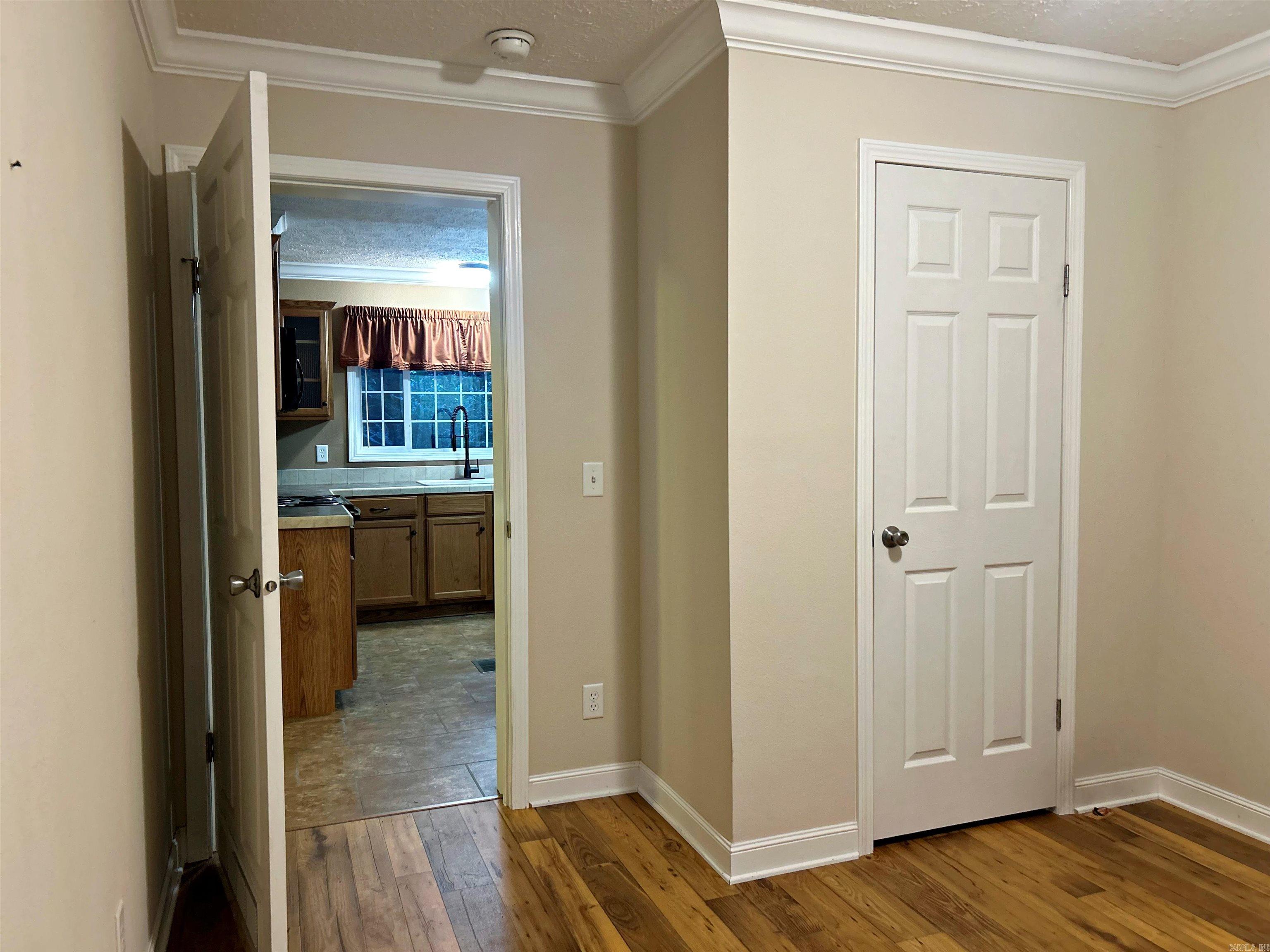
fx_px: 954
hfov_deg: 67.3
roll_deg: +1.3
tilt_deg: -2.6
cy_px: 476
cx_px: 635
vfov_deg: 53.1
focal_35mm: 26
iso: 320
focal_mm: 5.7
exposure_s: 1/60
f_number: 1.5
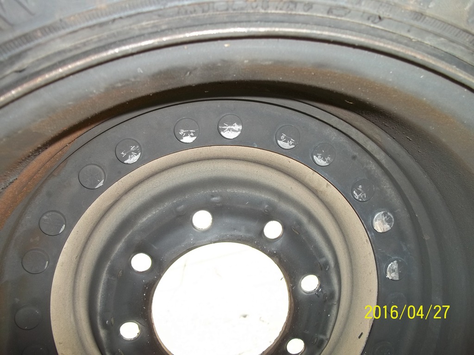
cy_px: 178
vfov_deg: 44.2
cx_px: 237
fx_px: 438
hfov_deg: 56.8
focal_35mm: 32
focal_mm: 5.7
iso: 80
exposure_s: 1/400
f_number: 2.9
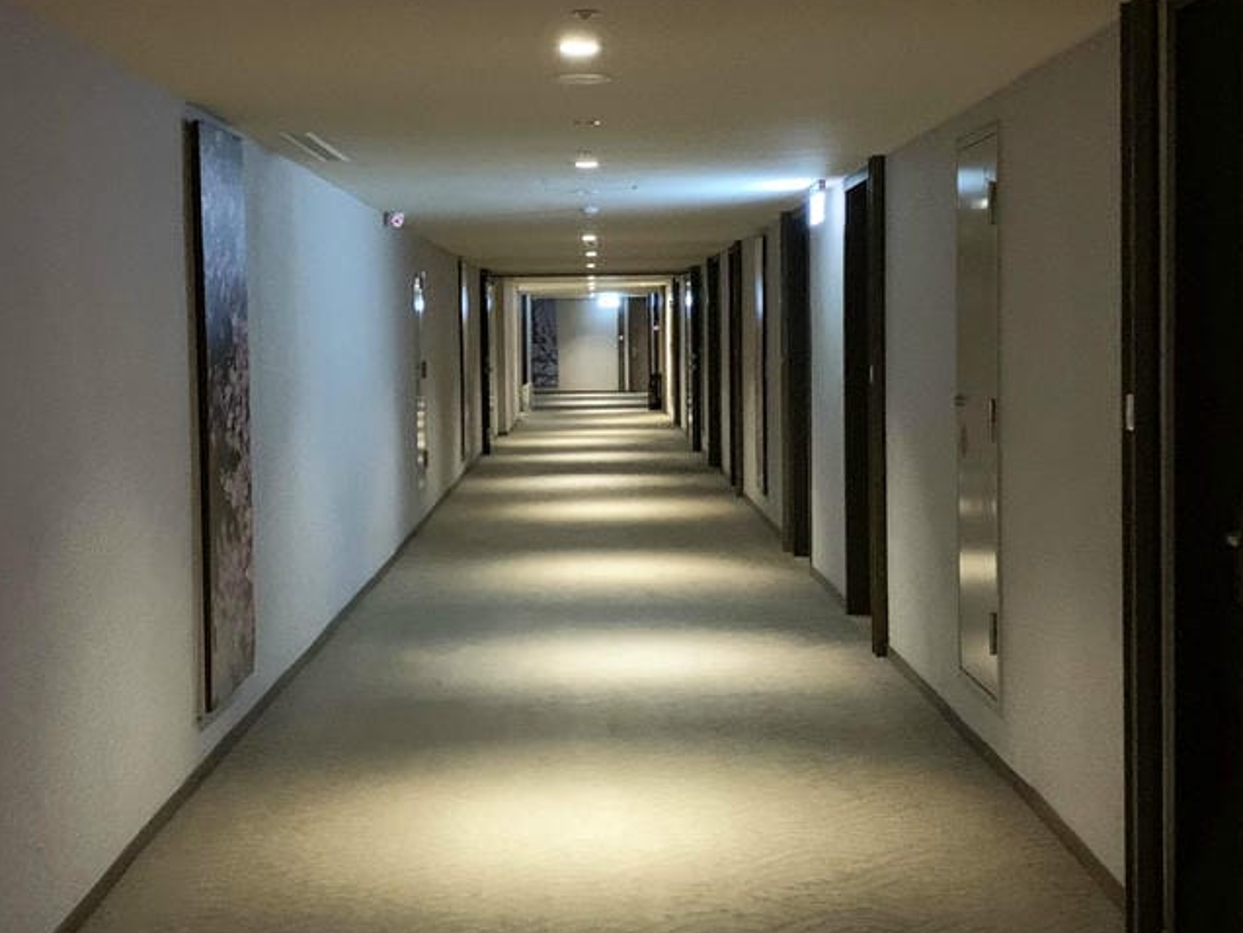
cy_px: 416
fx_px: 1760
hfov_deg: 38.9
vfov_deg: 29.7
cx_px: 591
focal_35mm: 49
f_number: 1.8
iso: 800
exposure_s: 1/19
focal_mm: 4.25
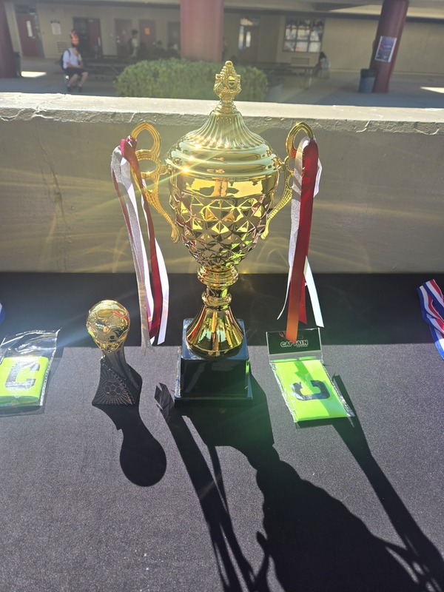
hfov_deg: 58.9
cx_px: 222
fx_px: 393
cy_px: 296
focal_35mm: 23
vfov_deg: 73.9
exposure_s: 1/1073
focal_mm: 5.4
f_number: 1.8
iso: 25
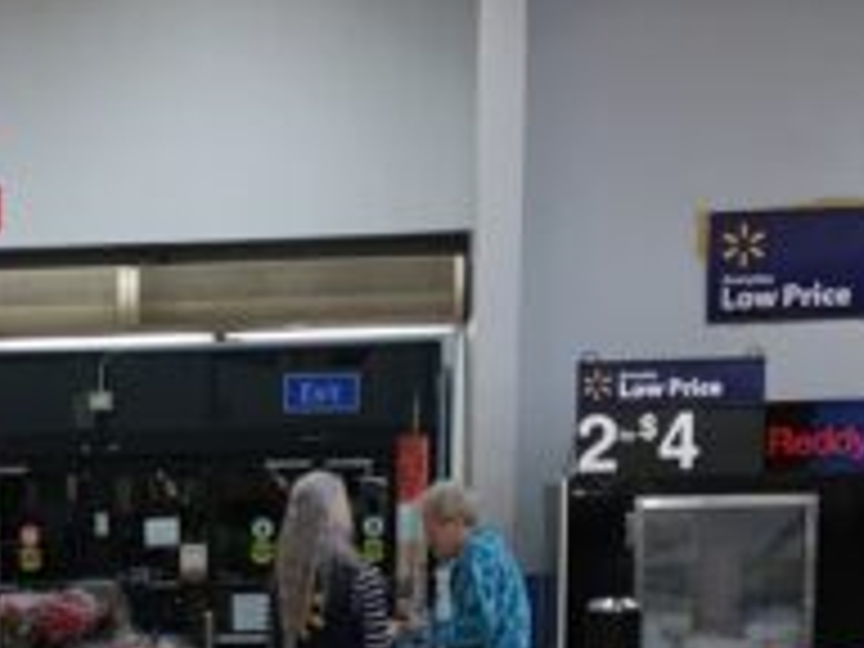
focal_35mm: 116
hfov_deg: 16.4
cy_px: 990
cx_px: -112
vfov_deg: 12.1
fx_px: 2895
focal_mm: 4.15
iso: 32
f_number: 2.2
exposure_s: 1/30
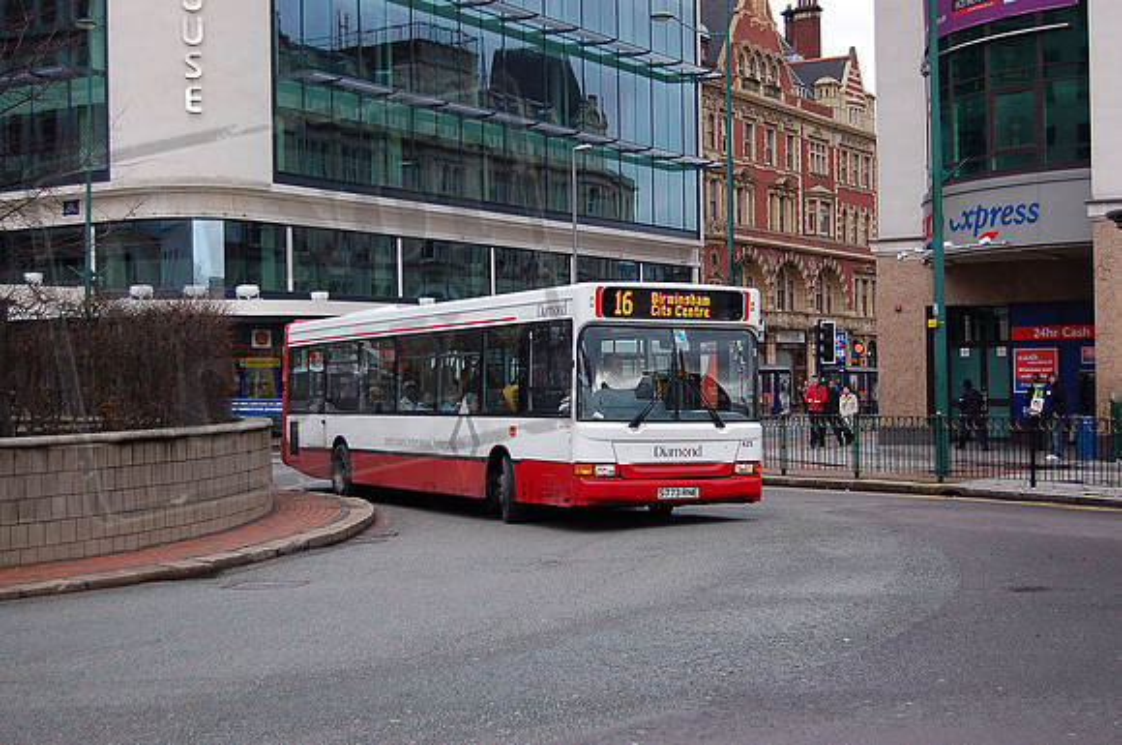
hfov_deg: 35.1
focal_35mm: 57
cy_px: 372
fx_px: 1774
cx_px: 561
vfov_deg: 23.7
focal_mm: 38
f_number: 4.8
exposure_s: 1/640
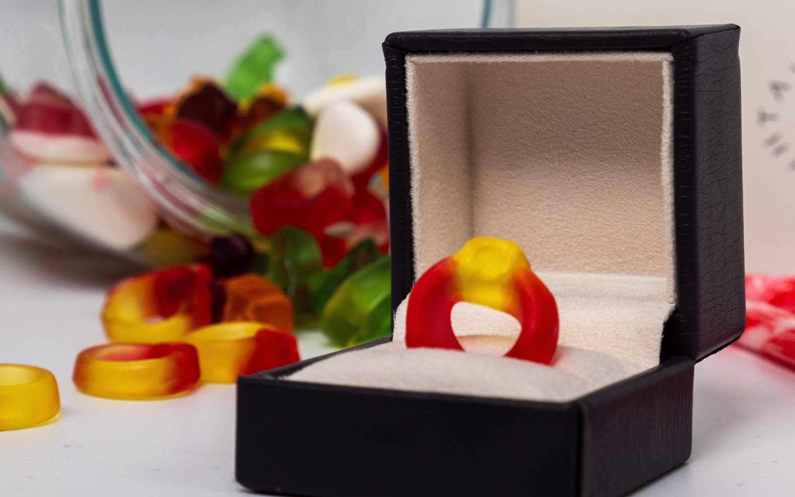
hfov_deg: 21.6
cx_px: 496
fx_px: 2080
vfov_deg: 13.6
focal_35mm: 96
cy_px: 210
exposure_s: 1/125
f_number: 5.6
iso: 200
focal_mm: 31
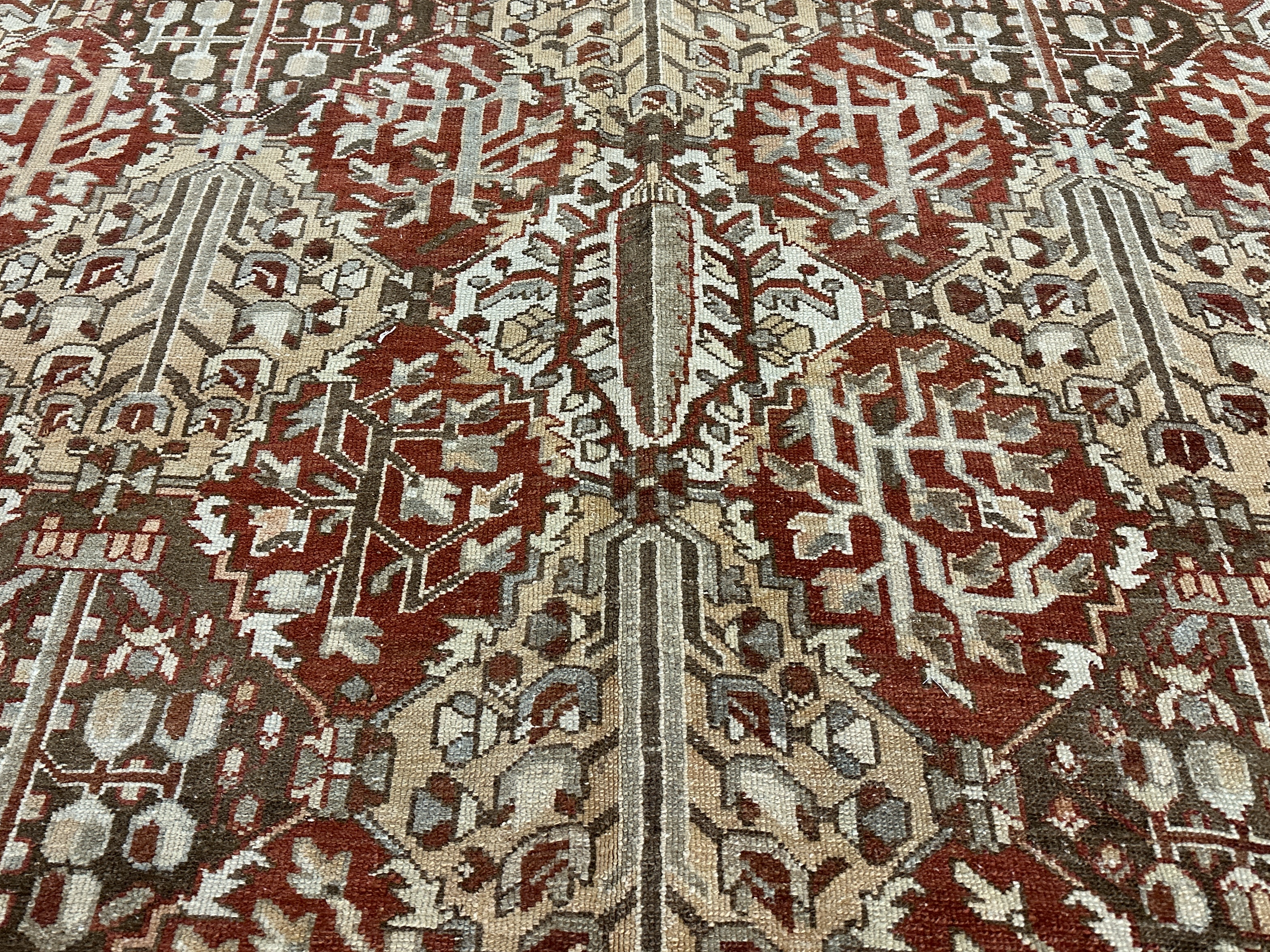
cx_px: 598
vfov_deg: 45.1
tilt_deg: -49.9
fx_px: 1137
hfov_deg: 58.3
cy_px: 358
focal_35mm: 31
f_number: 1.78
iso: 320
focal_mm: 6.86
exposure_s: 1/60
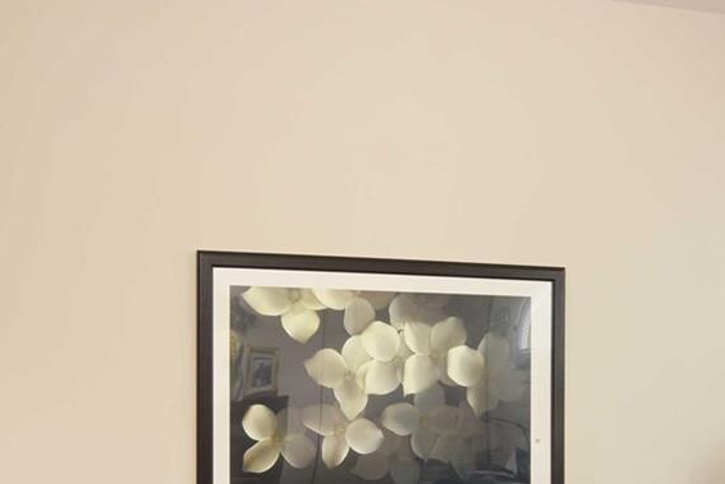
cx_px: 468
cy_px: 422
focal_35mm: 60
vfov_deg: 22.2
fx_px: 1205
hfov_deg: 33.3
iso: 320
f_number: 9
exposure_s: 1.3
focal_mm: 11
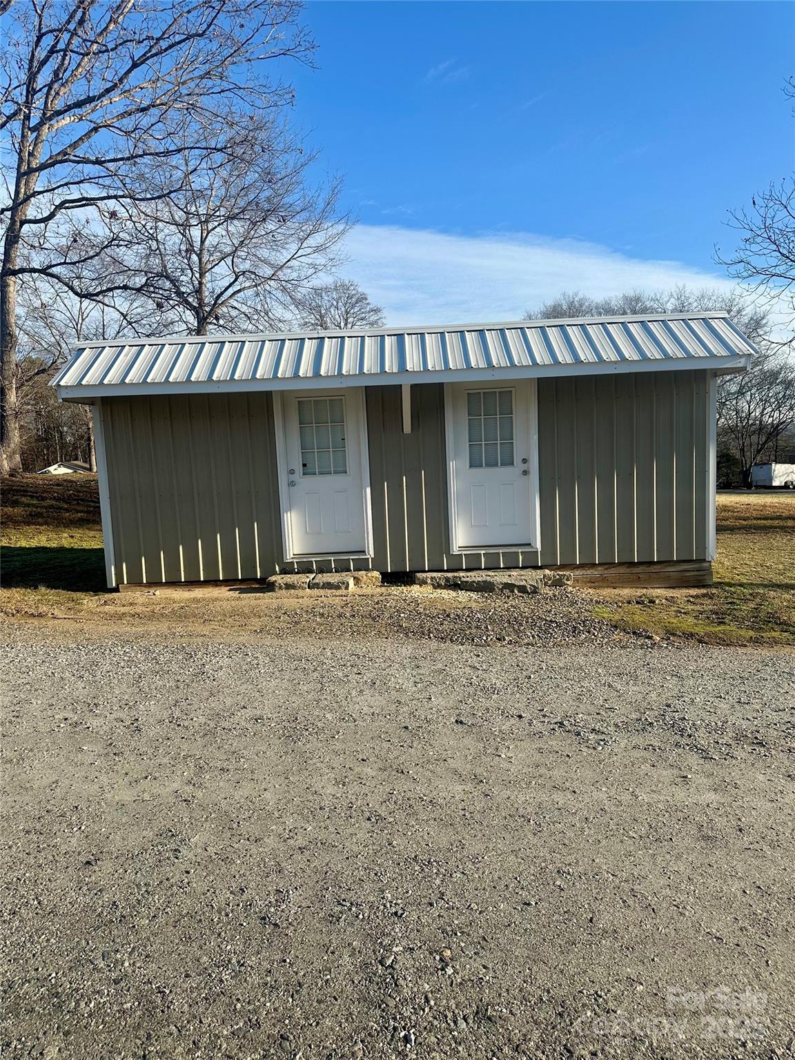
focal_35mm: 24
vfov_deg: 71.6
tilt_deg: -6.7
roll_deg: +2.8
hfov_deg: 56.8
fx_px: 735
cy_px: 530
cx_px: 398
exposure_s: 1/3155
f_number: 1.78
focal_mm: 6.86
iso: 80
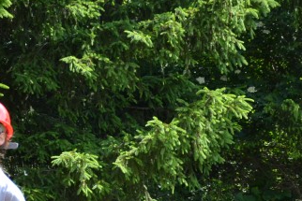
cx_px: 167
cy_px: 225
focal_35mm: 215
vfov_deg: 6.4
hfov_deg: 9.6
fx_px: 1801
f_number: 4.8
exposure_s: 1/640
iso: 400
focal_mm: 45
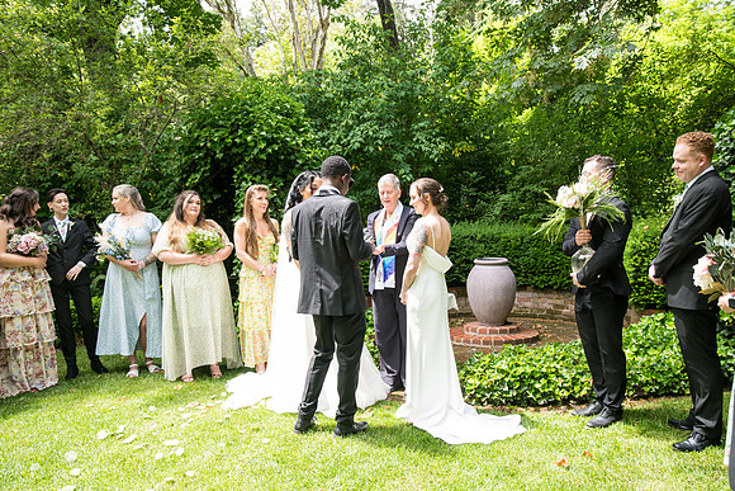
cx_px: 368
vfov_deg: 45.0
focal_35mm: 29
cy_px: 246
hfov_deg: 63.6
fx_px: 592
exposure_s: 1/400
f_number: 4
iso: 500
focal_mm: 29
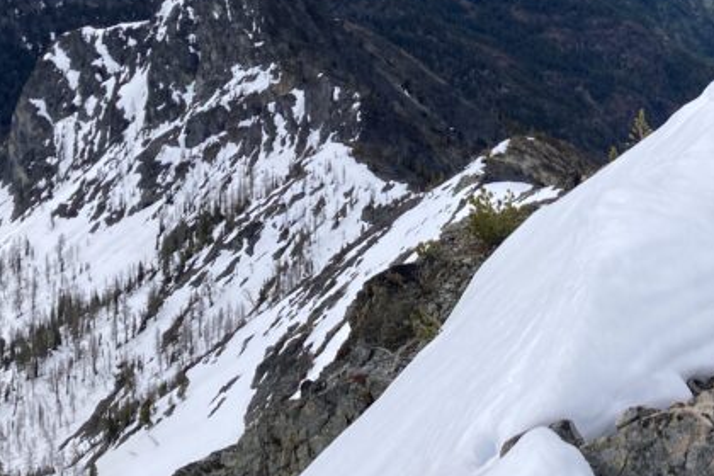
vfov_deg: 18.7
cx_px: 507
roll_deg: -1.4
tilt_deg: -9.8
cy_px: 2
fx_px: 1408
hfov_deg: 28.2
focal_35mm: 71
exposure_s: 1/2525
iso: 25
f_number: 1.8
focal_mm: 3.99
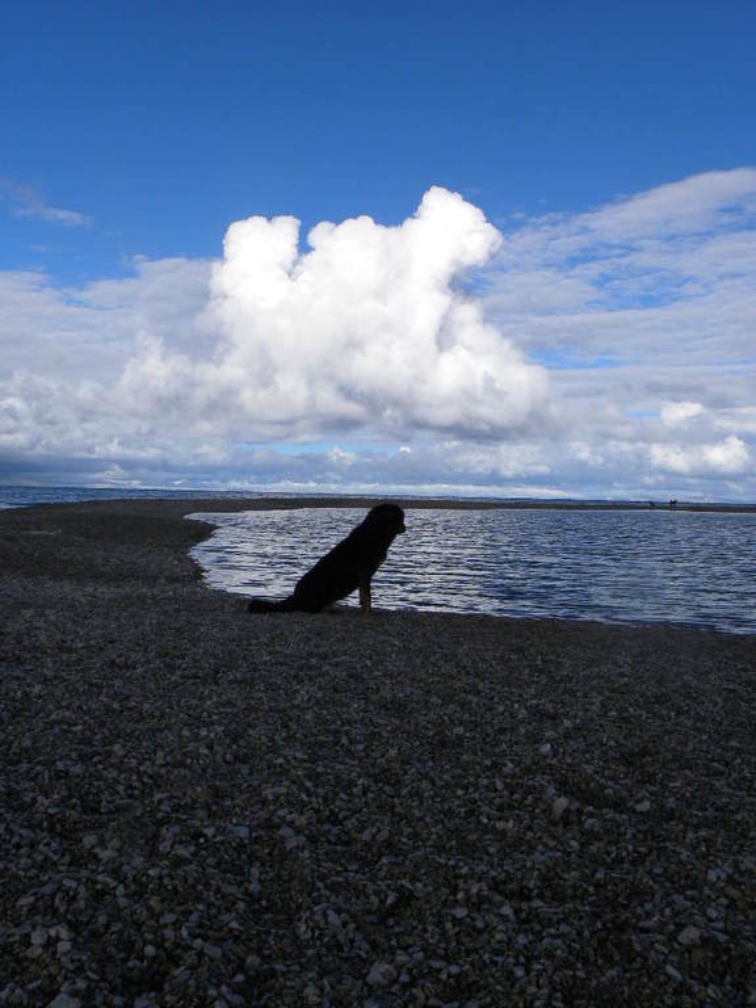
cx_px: 378
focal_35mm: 41
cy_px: 504
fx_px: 1194
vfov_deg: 45.8
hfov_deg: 35.1
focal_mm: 7.3
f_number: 6.3
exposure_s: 1/390
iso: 64
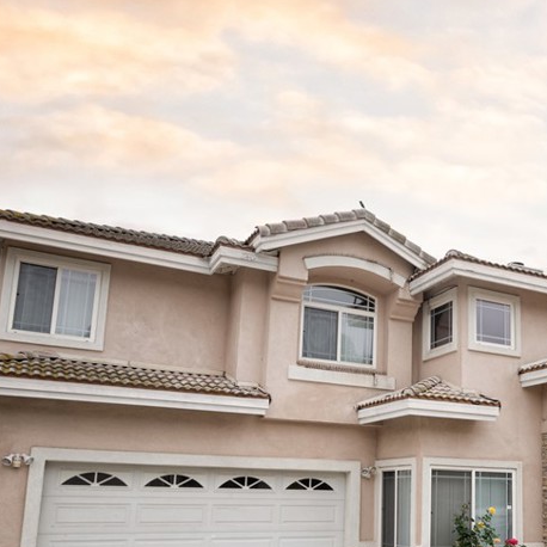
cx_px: 431
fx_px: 679
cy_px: 377
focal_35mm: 38
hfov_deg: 42.1
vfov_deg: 43.1
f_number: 8
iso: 125
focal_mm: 20
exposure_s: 1/125
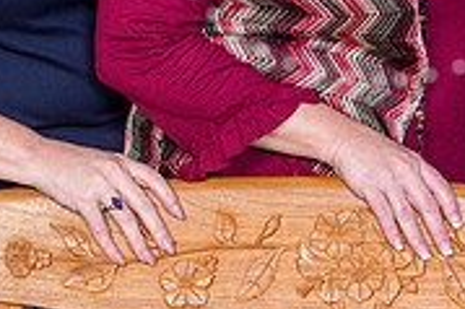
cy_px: -164
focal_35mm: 275
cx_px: 379
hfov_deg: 7.5
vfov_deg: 4.9
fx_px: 3549
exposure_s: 1/125
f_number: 8
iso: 400
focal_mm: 85
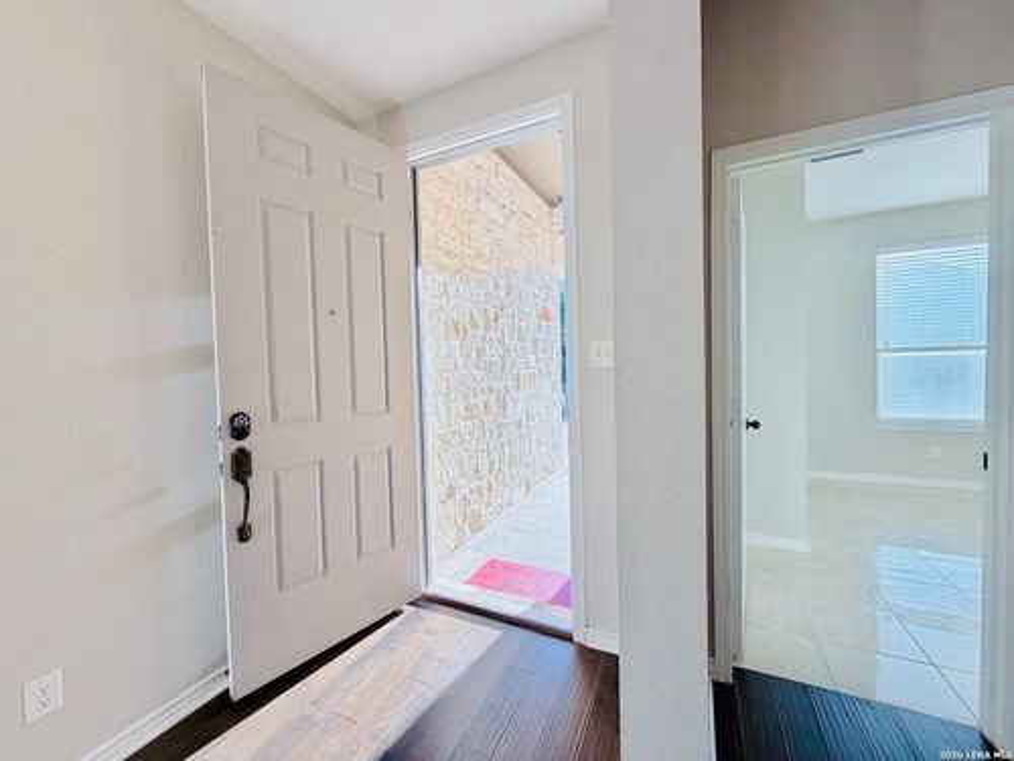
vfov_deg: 85.7
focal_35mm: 14
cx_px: 507
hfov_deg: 102.1
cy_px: 380
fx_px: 410
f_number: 2.2
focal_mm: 2.22
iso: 32
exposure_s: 1/120
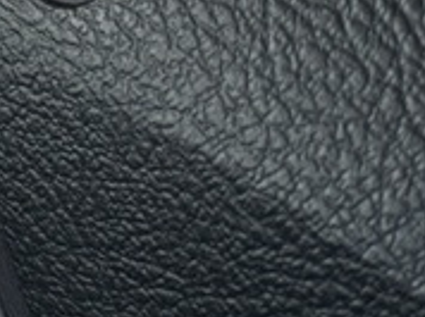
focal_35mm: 216
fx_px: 2648
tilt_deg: -21.9
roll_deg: +4.0
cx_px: -363
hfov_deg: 8.8
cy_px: -260
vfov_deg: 6.7
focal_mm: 6.76
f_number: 1.78
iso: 125
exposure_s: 1/60
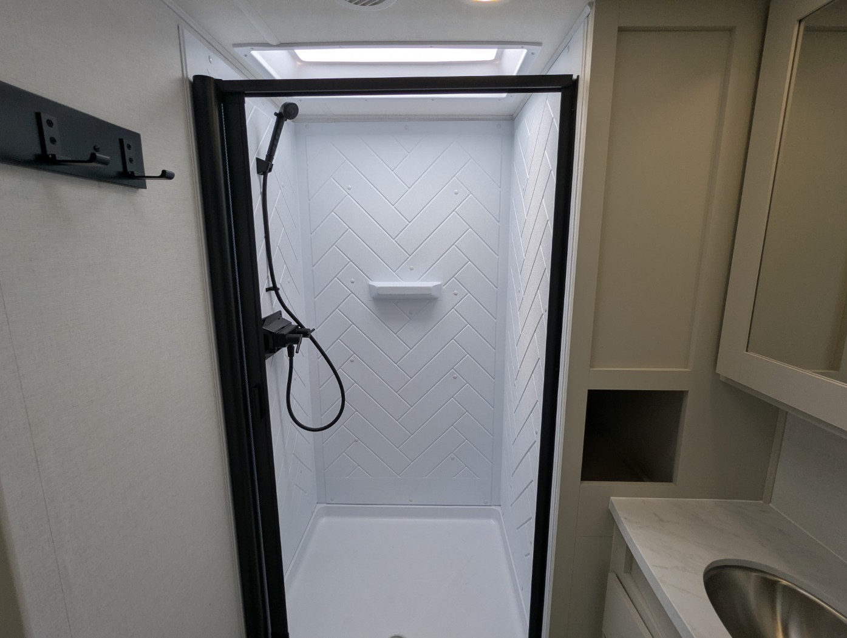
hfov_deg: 94.4
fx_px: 392
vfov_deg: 78.2
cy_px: 319
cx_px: 424
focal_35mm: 16
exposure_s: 1/300
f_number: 2.2
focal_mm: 2.35
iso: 40
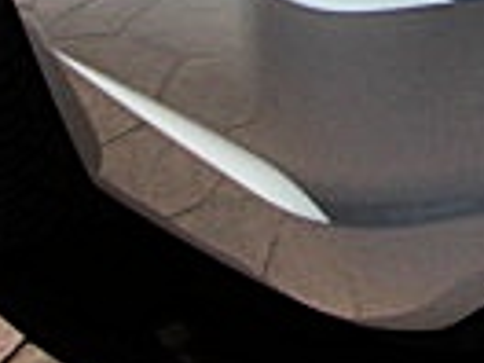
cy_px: -374
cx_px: 513
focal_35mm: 174
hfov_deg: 11.2
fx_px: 2433
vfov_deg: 8.1
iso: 50
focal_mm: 6.3
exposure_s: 1/250
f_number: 7.9
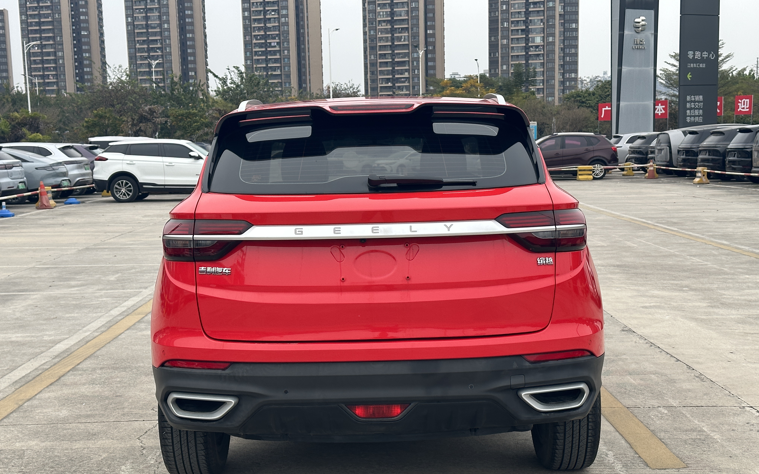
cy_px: 283
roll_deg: +1.3
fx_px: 1055
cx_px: 379
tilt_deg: -7.4
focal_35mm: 51
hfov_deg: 39.6
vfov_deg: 25.3
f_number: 1.78
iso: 64
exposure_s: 1/473
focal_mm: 6.86
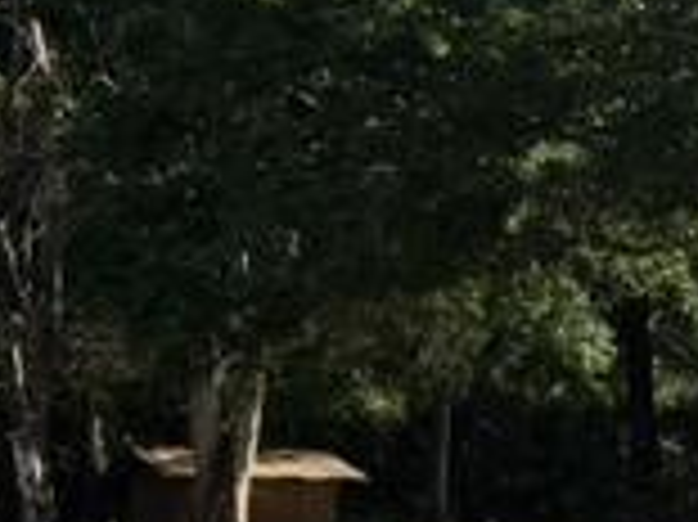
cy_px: 369
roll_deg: -0.3
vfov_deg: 12.3
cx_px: 1265
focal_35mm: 120
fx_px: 2418
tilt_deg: +2.9
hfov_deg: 14.4
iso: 25
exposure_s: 1/1026
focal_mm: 4.15
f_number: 2.2
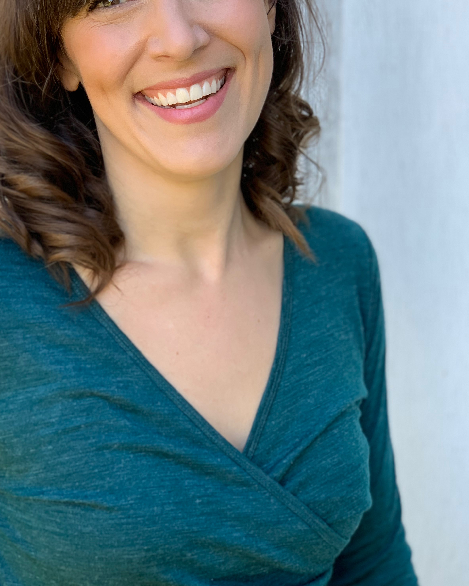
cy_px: 201
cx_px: 176
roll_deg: -0.5
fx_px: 1197
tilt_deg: -7.7
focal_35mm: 69
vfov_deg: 27.4
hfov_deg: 22.1
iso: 40
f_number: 2.4
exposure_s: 1/122
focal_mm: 6
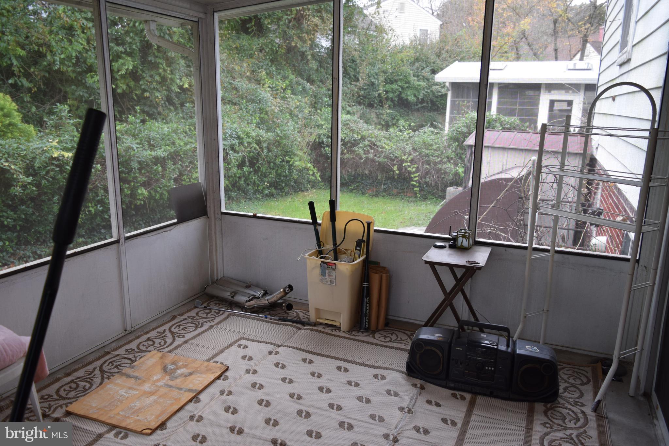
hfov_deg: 67.4
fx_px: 502
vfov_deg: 47.9
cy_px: 223
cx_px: 334
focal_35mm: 27
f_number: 4
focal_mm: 18
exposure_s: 1/60
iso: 400
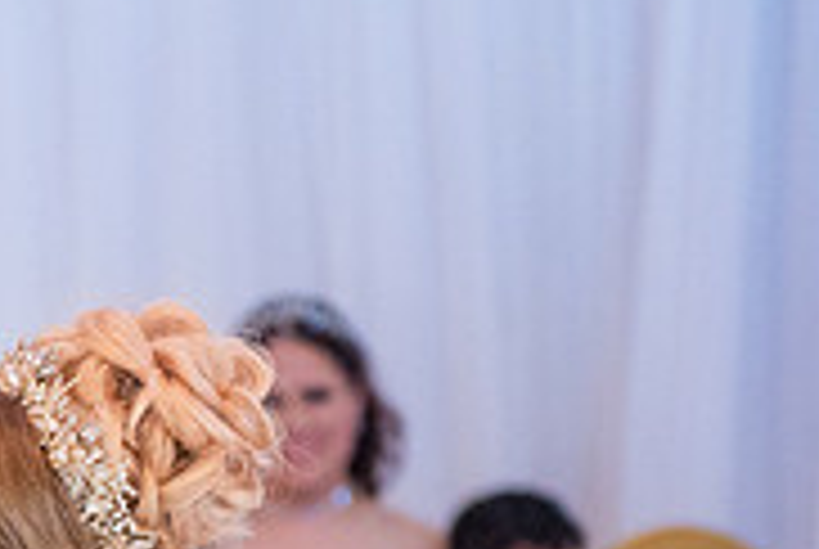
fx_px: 7064
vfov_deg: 4.4
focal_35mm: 310
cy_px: 785
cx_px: -38
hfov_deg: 6.6
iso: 1000
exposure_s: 1/125
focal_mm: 70
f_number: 3.2
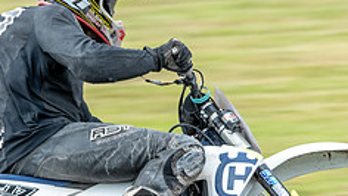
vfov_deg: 1.2
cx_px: 128
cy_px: 157
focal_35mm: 997
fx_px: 9204
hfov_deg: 2.2
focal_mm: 310
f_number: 8
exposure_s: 1/250
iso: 320
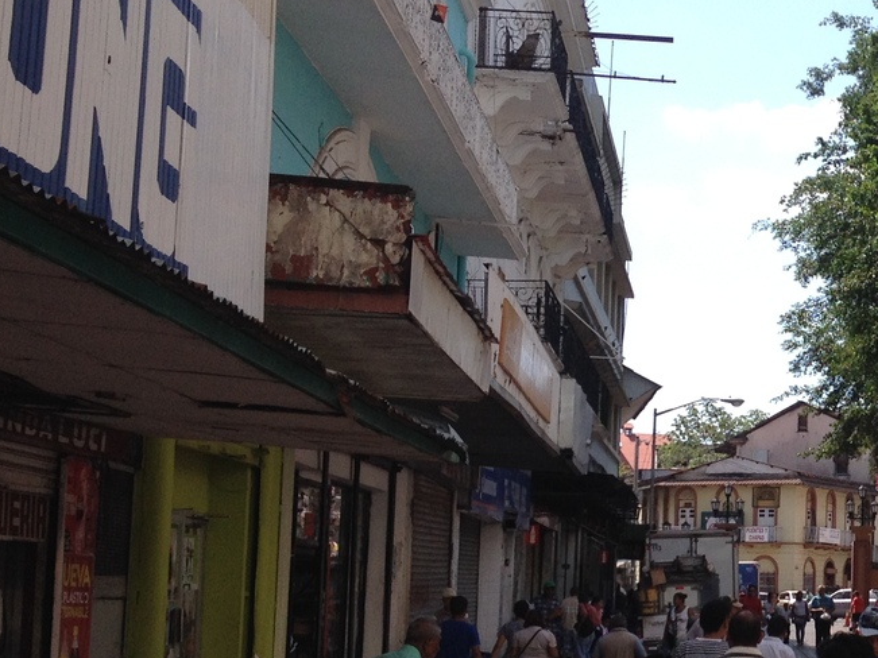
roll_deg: -0.1
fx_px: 2181
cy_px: 438
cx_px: 998
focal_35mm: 86
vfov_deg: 17.1
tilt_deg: +1.5
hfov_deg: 21.4
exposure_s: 1/1175
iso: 50
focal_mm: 4.28
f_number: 2.4
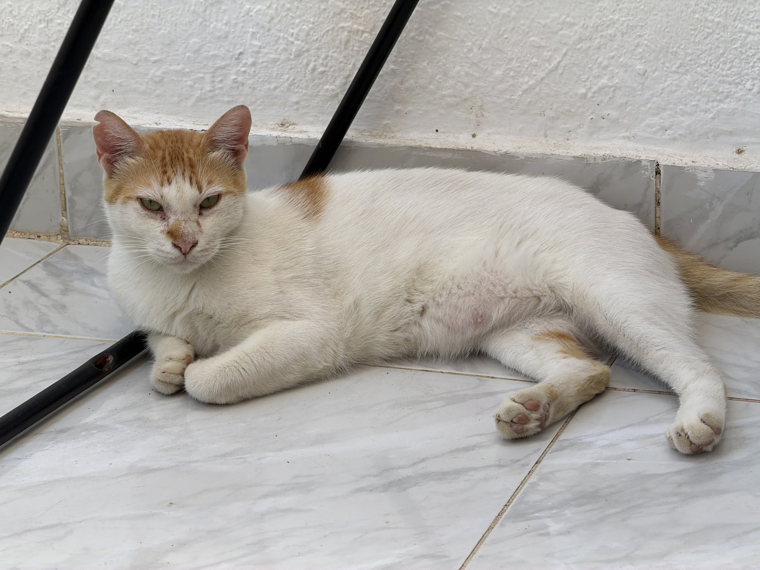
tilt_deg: -19.4
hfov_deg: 19.6
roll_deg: +2.1
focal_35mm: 100
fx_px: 2196
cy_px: 285
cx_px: 380
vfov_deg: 14.8
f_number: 2.8
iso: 50
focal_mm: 16.89
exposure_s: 1/202
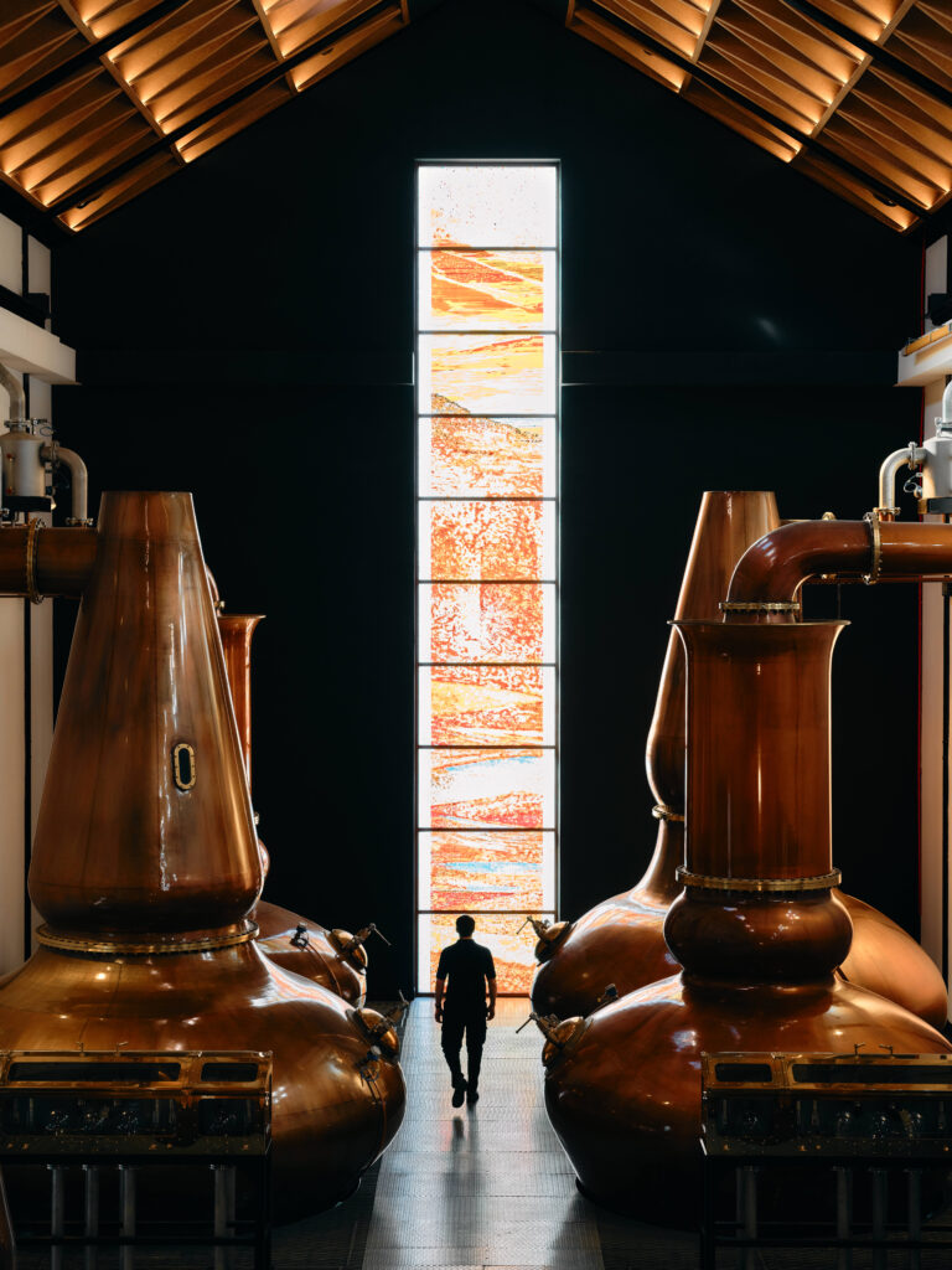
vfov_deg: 30.7
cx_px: 476
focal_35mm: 63
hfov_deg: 23.3
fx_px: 2310
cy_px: 635
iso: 2000
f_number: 5.6
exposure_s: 1/200
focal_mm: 80
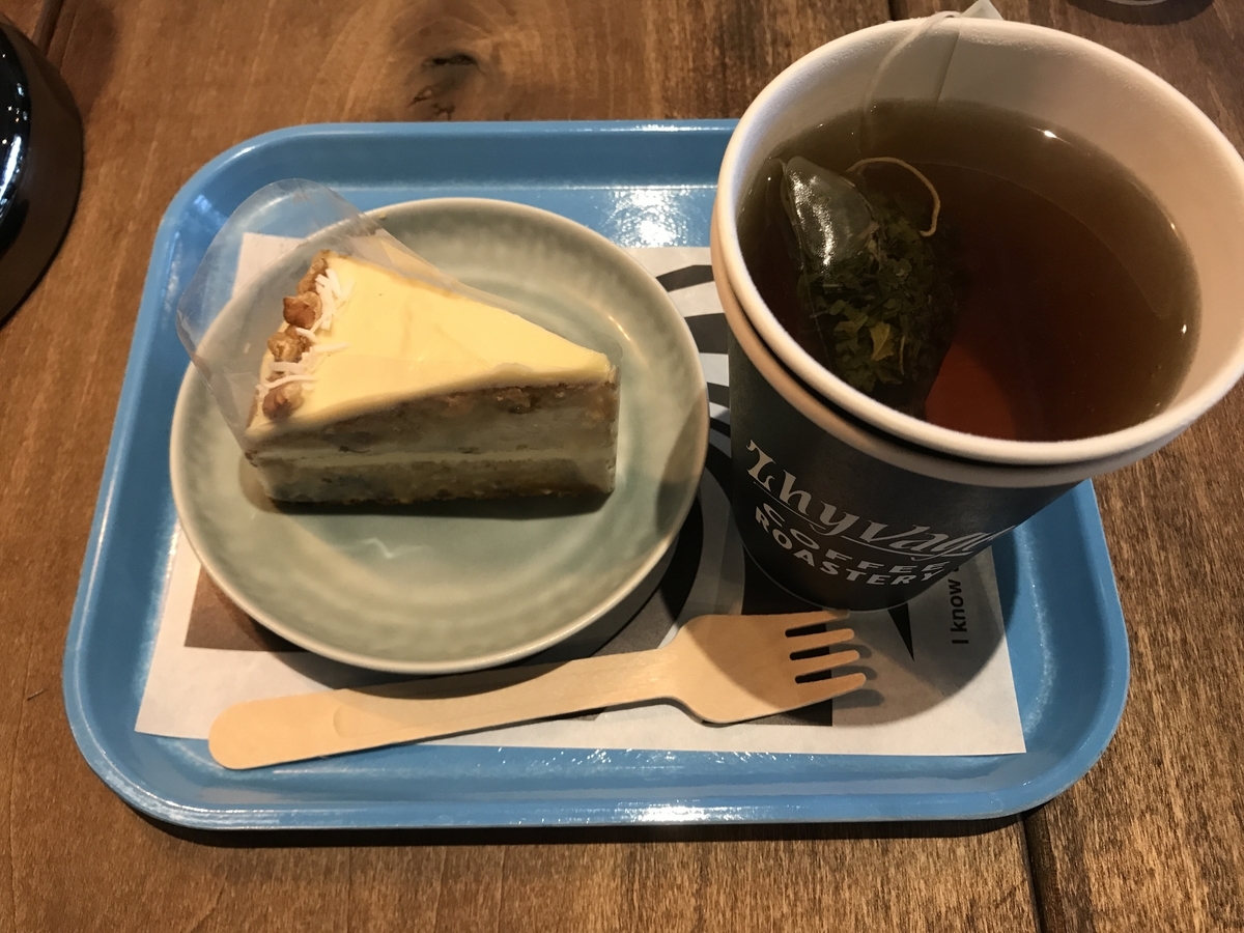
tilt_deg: -64.6
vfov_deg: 49.7
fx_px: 1006
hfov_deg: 63.4
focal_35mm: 28
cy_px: 466
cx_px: 622
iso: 40
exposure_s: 1/15
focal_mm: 3.99
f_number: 1.8
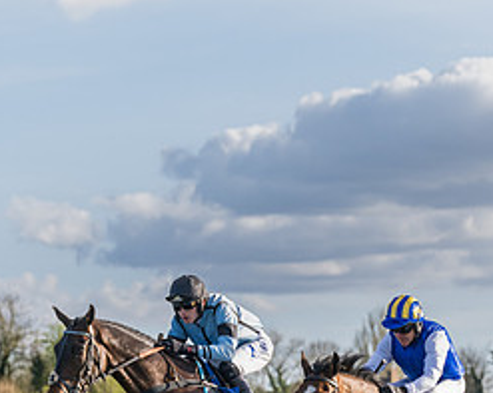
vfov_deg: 5.5
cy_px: 447
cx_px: 362
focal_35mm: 282
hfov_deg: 6.9
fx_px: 4110
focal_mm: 87
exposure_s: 1/1600
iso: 400
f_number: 4
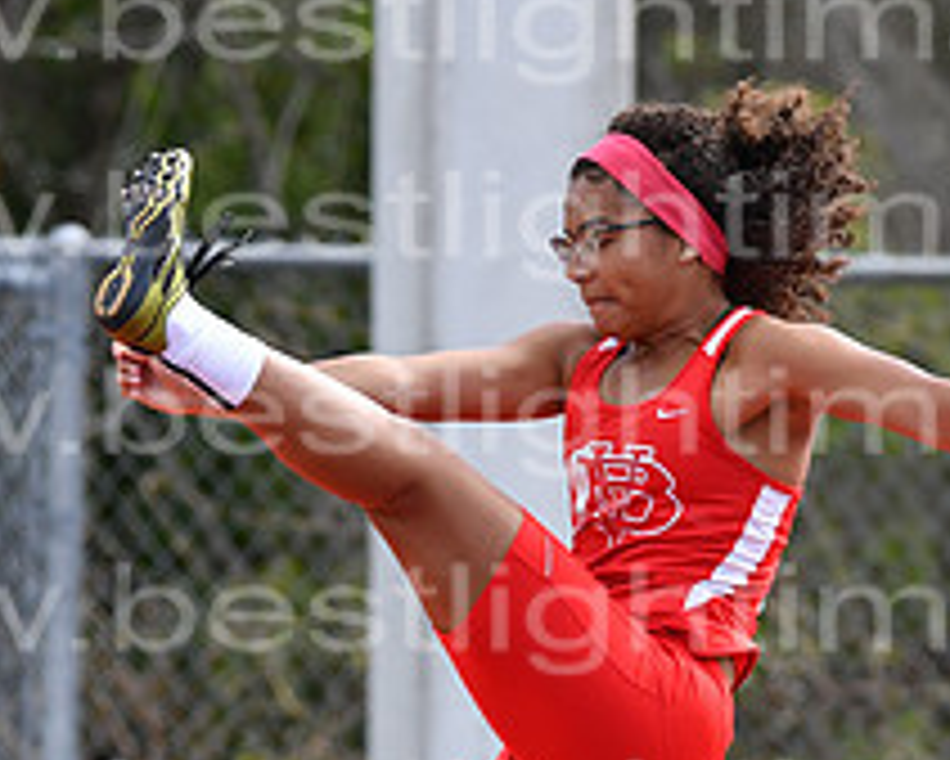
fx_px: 32686
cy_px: 717
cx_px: 707
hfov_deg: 1.7
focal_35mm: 1162
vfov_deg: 1.3
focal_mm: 300
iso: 400
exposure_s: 1/1000
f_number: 5.6
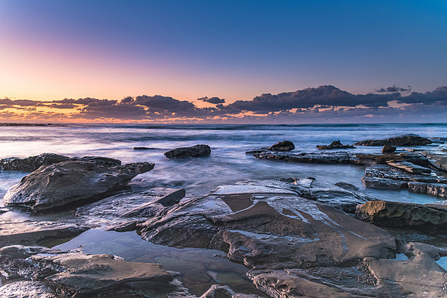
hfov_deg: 72.4
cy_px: 149
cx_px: 224
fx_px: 305
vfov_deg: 52.1
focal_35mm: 25
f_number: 7.1
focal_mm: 24
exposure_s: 3
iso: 320
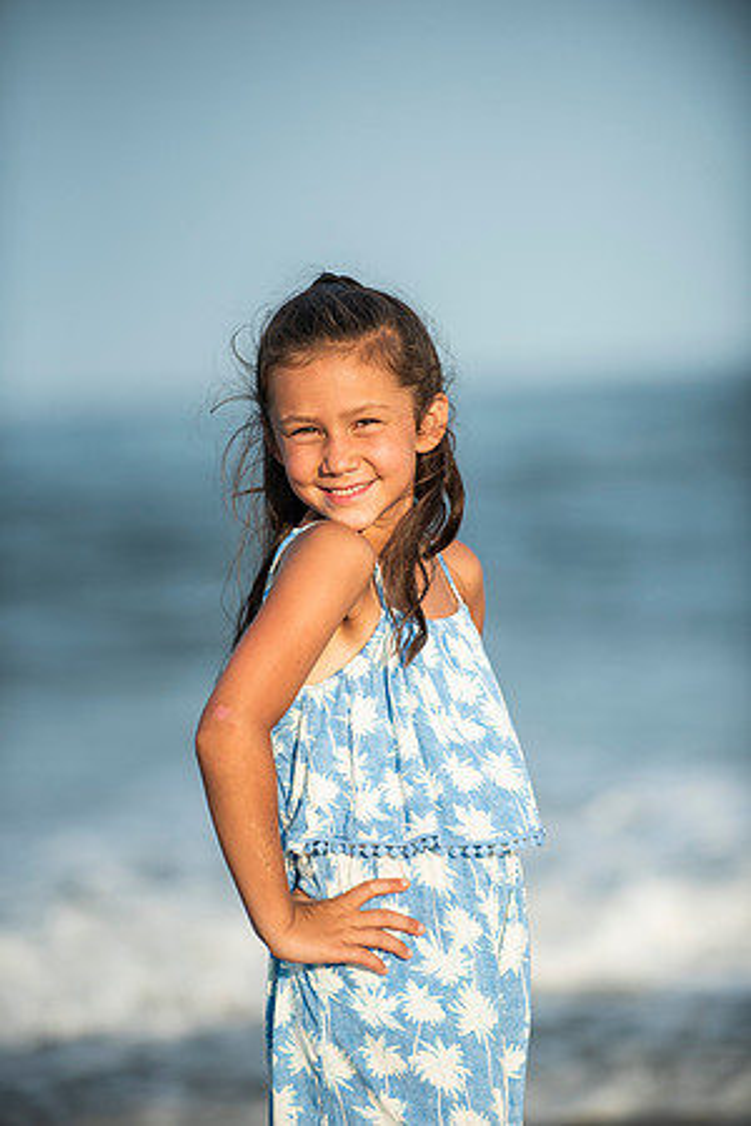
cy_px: 563
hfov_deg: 6.9
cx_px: 376
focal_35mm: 200
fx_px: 6258
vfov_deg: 10.3
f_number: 3.2
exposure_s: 1/4000
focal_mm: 200
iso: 250
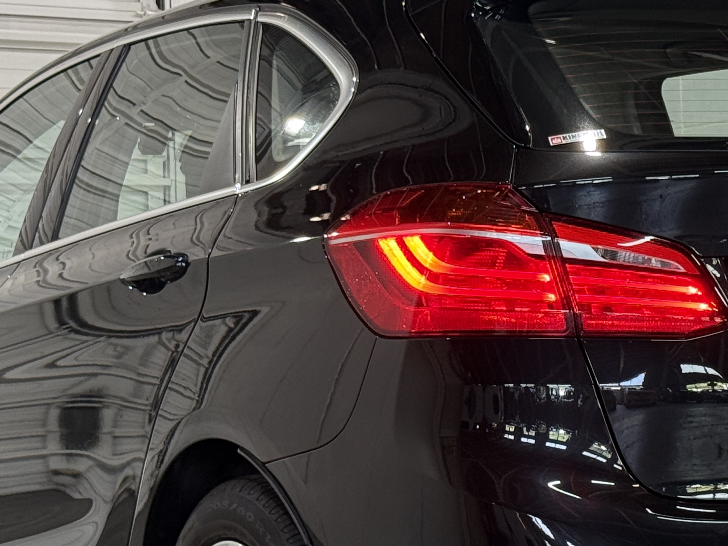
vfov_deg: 12.8
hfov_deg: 16.9
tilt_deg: -0.1
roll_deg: +1.1
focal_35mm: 116
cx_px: 494
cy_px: 368
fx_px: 2440
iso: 160
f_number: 1.78
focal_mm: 6.76
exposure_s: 1/60
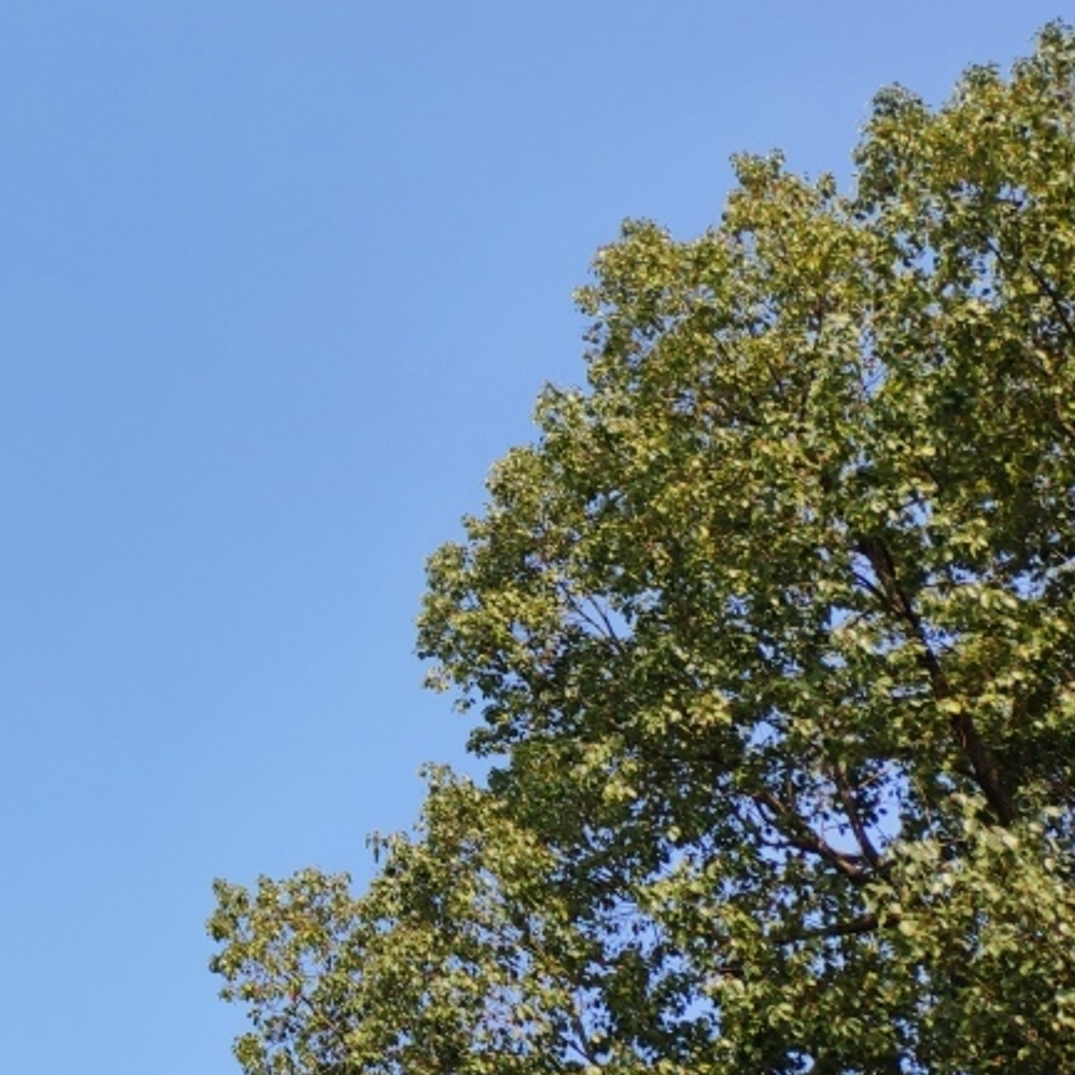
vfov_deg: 38.3
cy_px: 575
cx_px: -75
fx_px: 1546
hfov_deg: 33.9
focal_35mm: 44
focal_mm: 4.22
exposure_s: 1/1522
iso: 100
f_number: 1.8
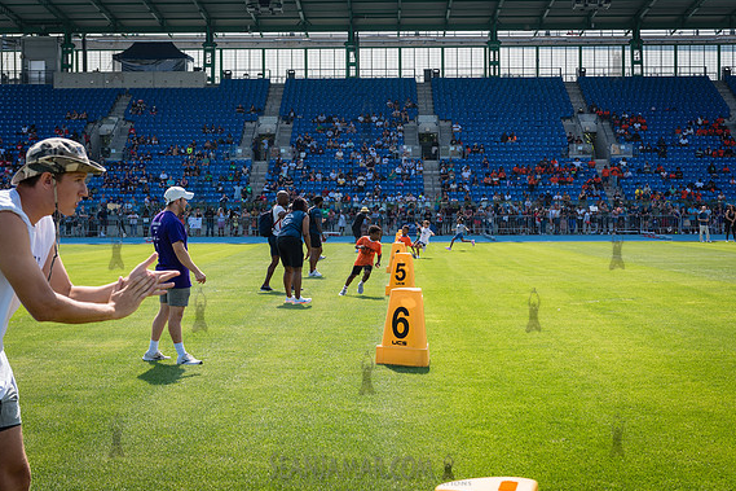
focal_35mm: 59
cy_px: 247
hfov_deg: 33.9
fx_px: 1206
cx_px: 366
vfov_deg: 23.0
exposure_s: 1/800
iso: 400
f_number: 5.6
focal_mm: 56
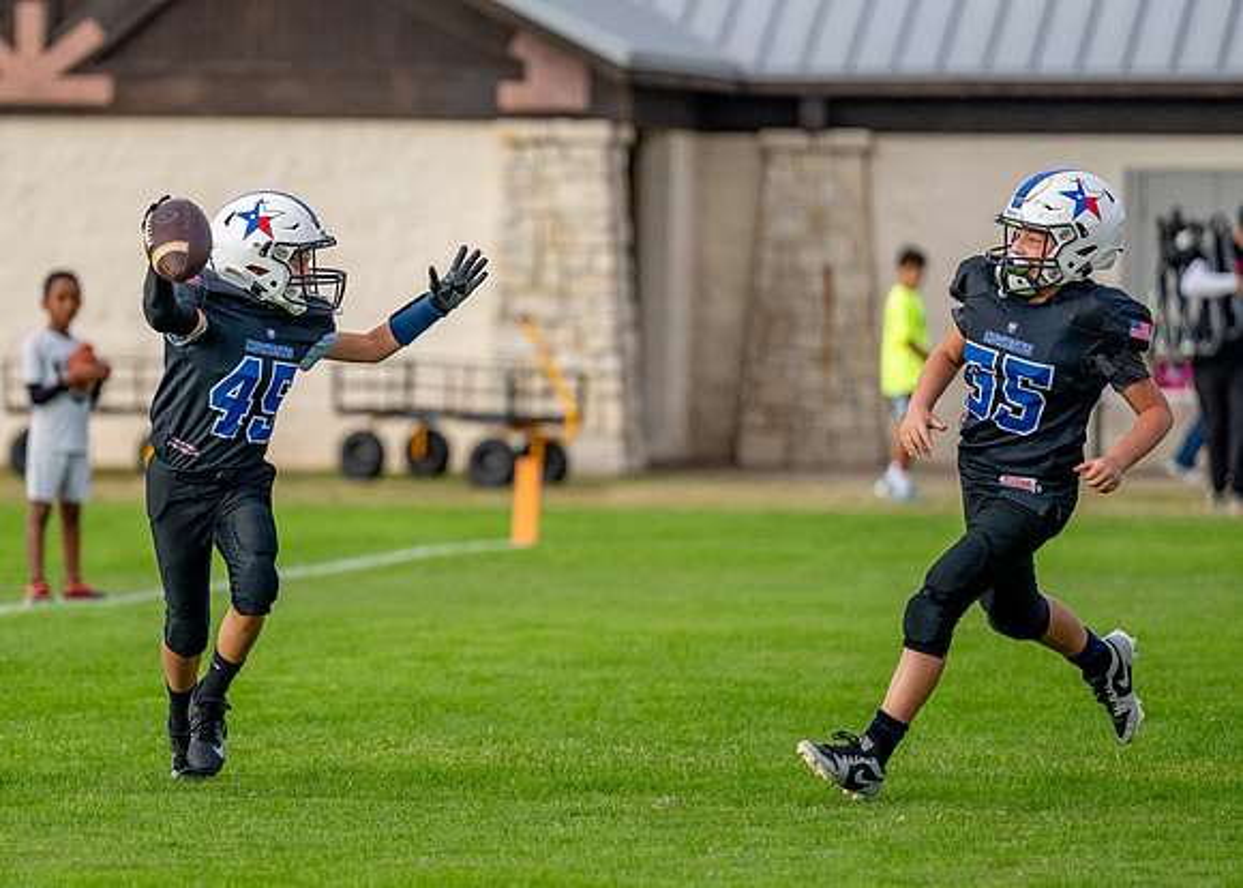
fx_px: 10410
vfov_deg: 4.9
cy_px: 406
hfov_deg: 6.8
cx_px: 311
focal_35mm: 295
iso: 800
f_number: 2.8
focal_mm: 200
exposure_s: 1/2500
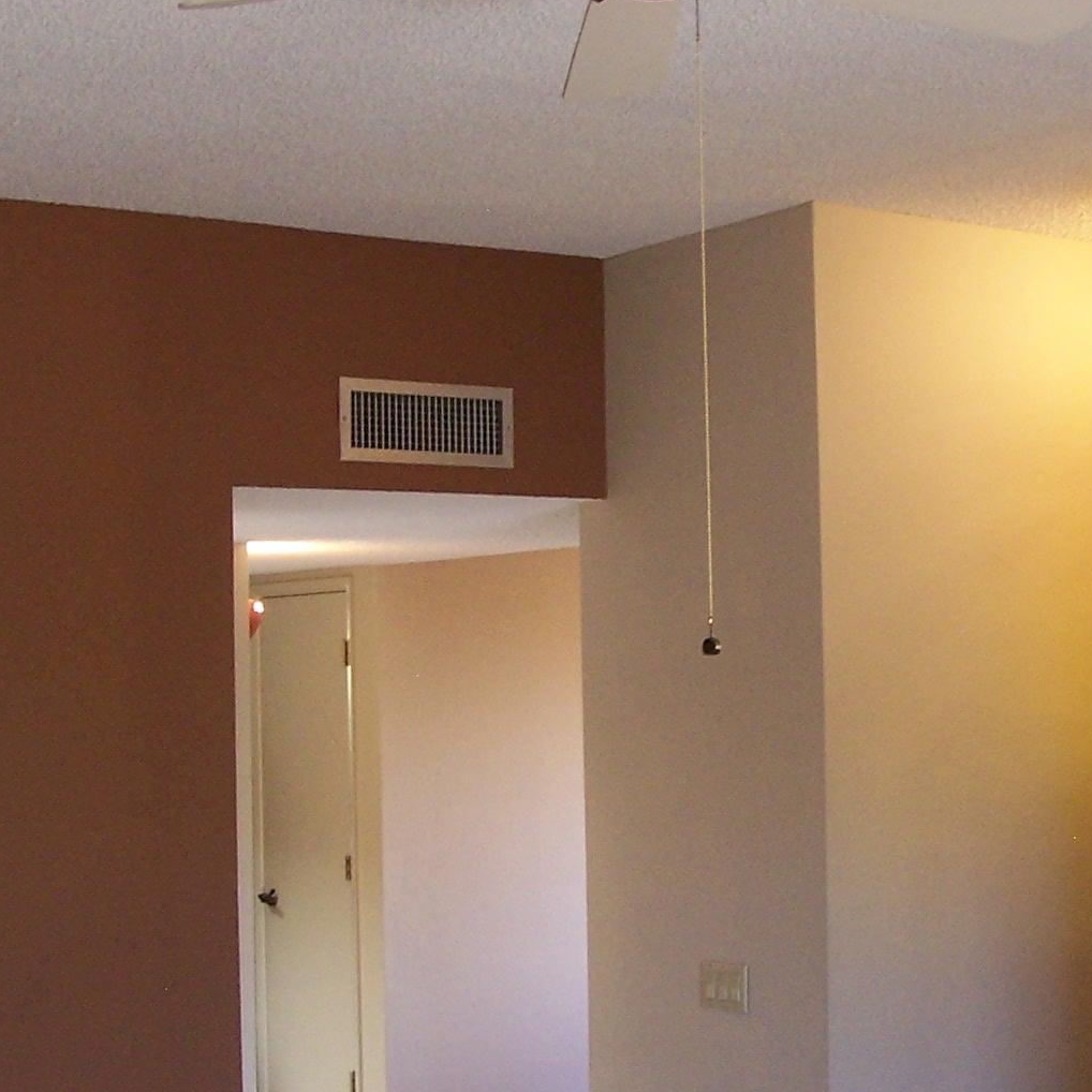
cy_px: 637
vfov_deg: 22.7
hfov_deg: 22.7
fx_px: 2712
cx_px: 660
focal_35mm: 76
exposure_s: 1/10
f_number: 2.8
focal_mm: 6.3
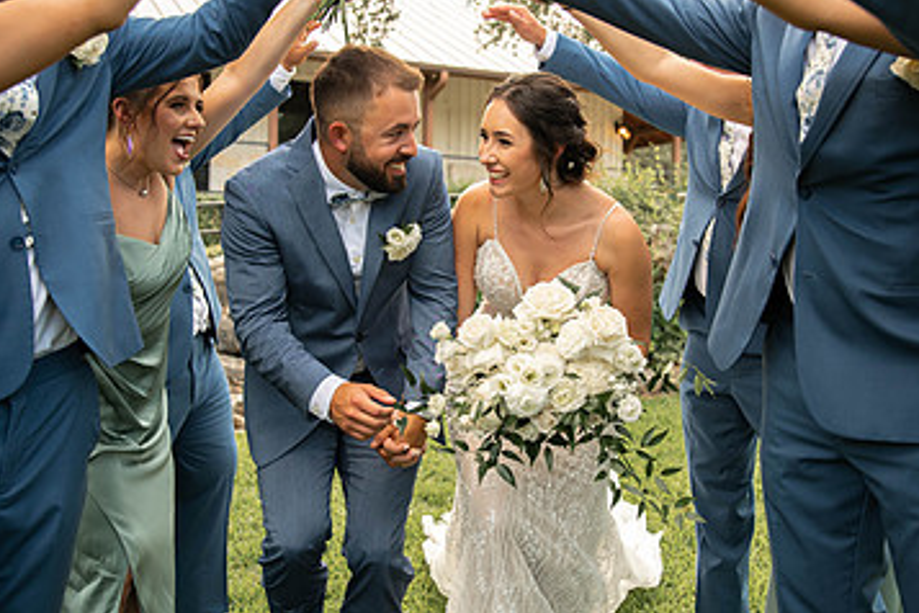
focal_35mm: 39
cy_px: 310
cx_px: 479
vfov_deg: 34.2
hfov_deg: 49.5
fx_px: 996
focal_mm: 24
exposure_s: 1/500
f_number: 2.8
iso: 250
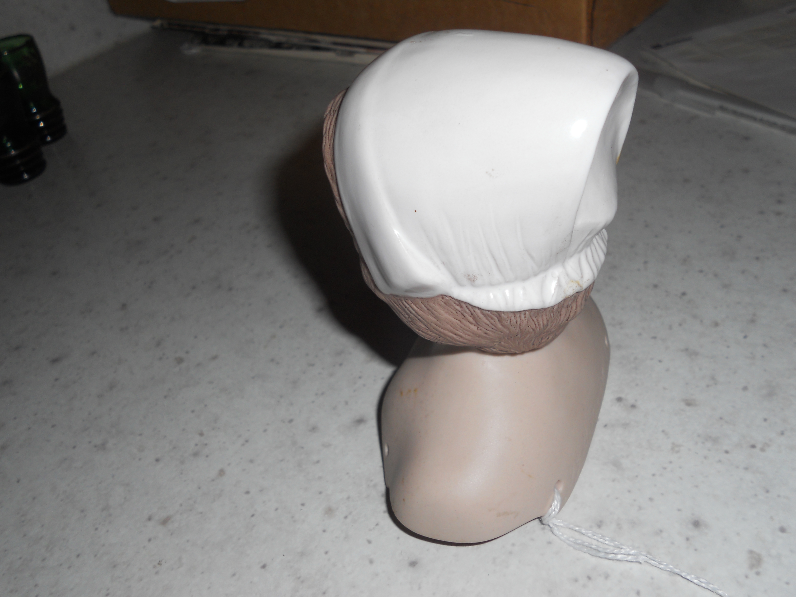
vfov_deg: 44.2
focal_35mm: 32
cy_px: 298
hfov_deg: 56.8
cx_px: 398
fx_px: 736
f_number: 8.8
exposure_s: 1/25
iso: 80
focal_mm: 5.8
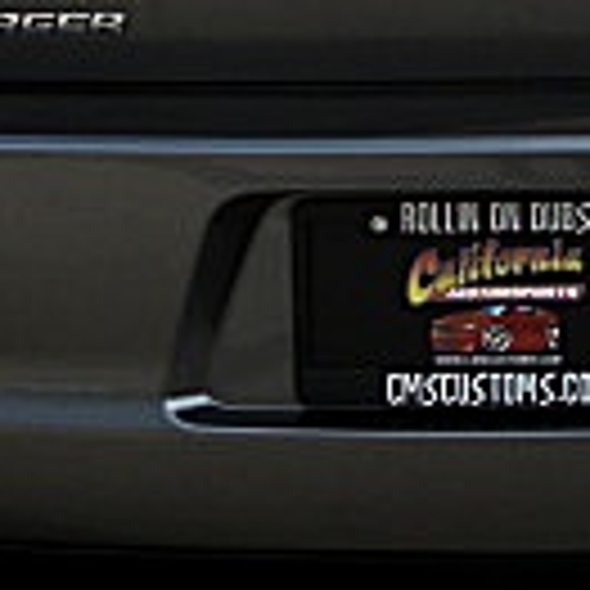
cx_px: 500
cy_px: -9
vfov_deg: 11.1
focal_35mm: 156
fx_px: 3008
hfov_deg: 11.2
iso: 50
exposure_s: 1/320
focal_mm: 6.3
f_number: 2.8
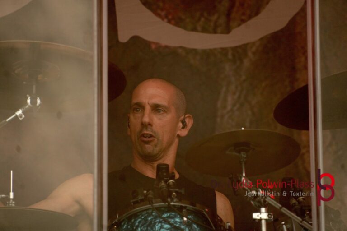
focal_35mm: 450
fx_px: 4337
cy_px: 116
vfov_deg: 3.1
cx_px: 174
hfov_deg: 4.6
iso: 800
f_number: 6.3
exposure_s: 1/500
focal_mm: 300
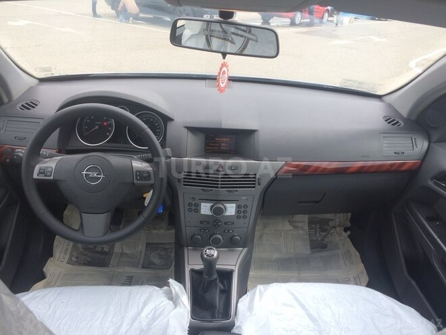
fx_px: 374
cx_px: 223
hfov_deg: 61.7
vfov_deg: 48.2
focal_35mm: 29
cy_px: 168
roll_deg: -2.9
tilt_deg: -26.5
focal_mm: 4.15
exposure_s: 1/145
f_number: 2.2
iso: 32
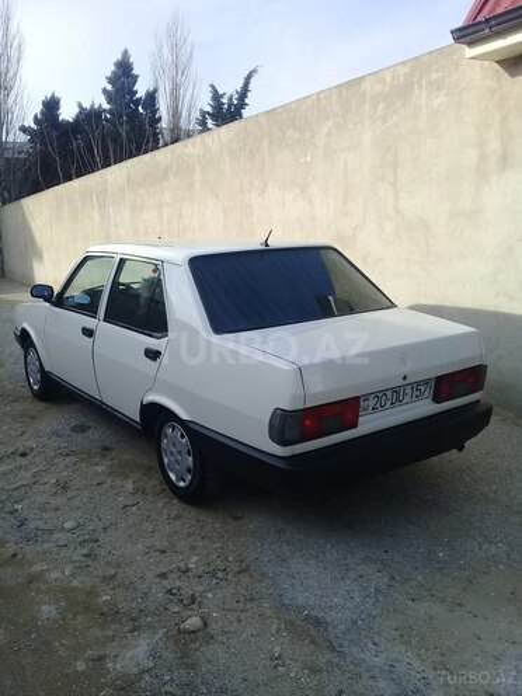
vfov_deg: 58.4
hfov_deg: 45.4
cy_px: 348
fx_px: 623
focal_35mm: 31
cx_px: 261
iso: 50
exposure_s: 1/799
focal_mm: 3.3
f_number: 2.2
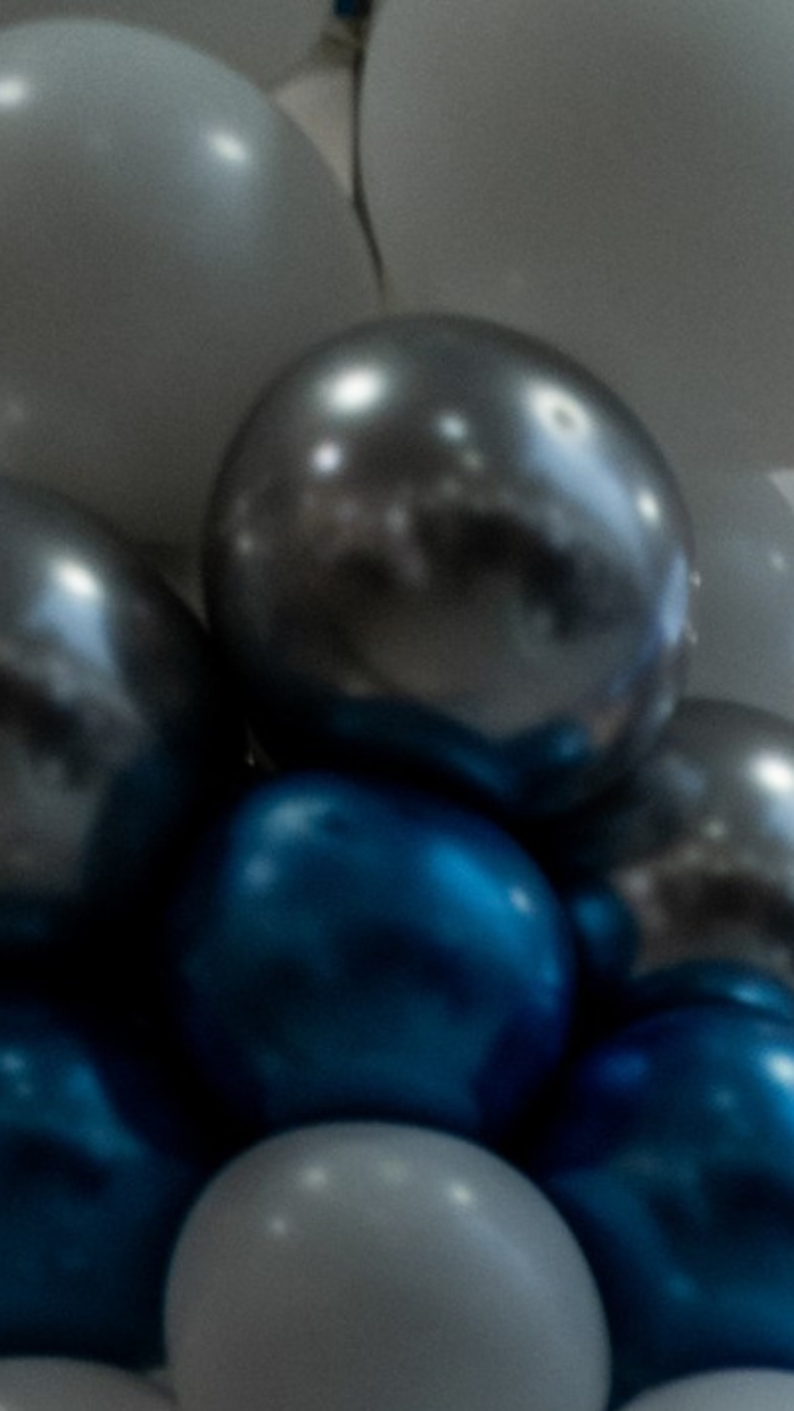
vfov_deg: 10.1
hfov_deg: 6.1
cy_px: 3540
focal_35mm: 181
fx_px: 6774
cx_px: 2455
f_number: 3.5
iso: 500
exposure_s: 1/320
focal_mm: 32
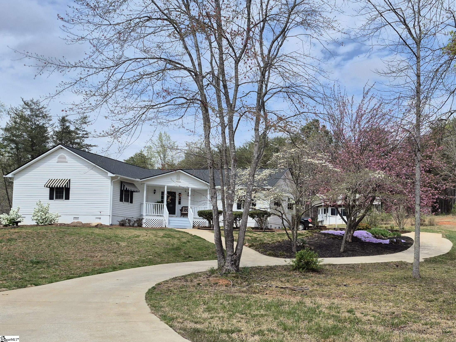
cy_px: 171
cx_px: 228
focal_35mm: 23
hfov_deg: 73.9
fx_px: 303
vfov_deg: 58.9
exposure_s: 1/3333
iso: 25
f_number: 1.8
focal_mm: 5.4
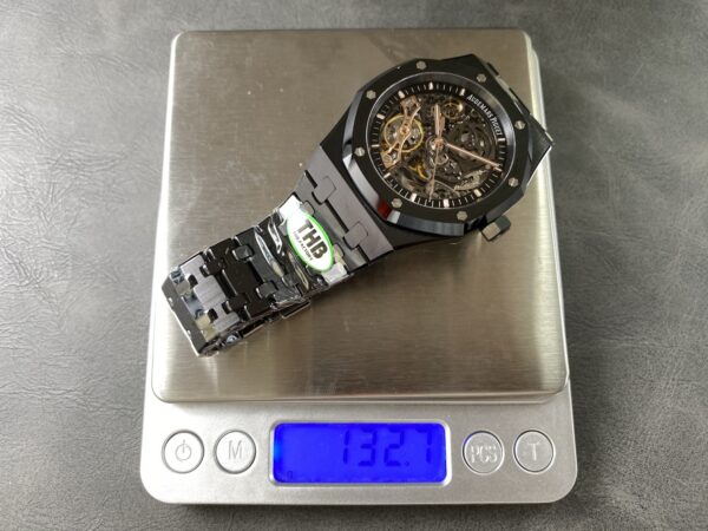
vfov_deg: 54.9
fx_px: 511
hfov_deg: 69.4
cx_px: 354
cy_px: 266
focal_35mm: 25
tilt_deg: -76.3
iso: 100
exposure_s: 1/121
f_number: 1.8
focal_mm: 4.25
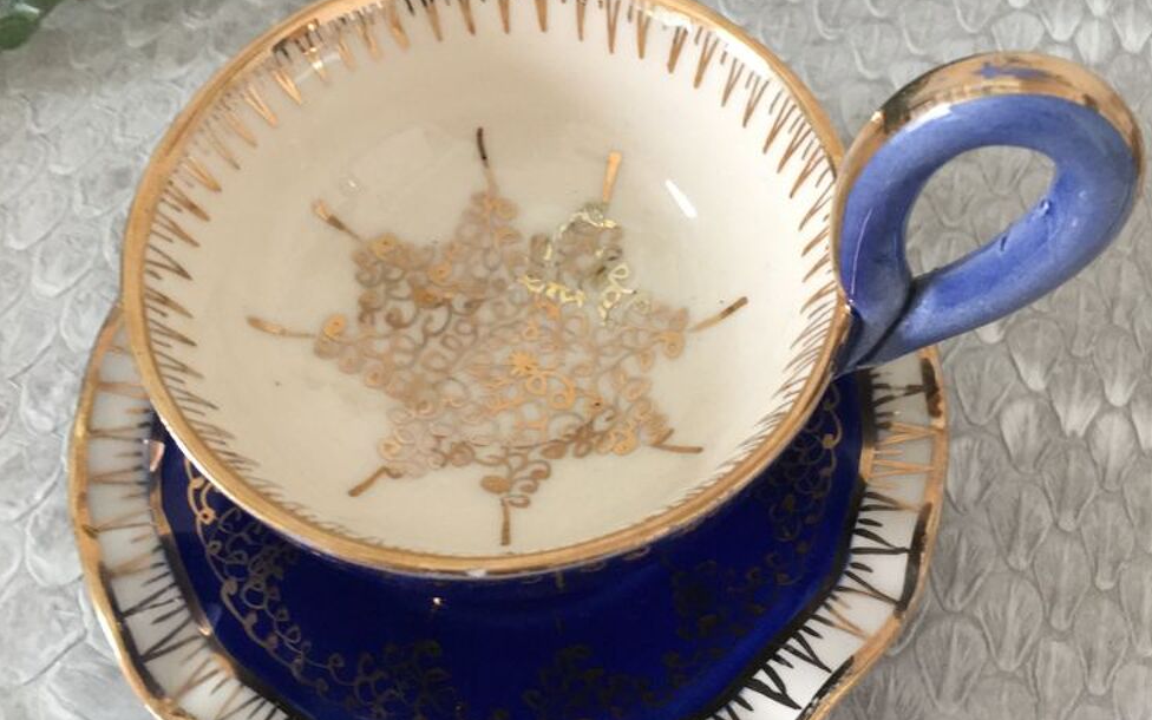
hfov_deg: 47.2
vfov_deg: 30.5
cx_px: 589
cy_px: 339
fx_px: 1319
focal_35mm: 42
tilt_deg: -60.3
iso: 250
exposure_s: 1/33
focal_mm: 4.15
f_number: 2.2
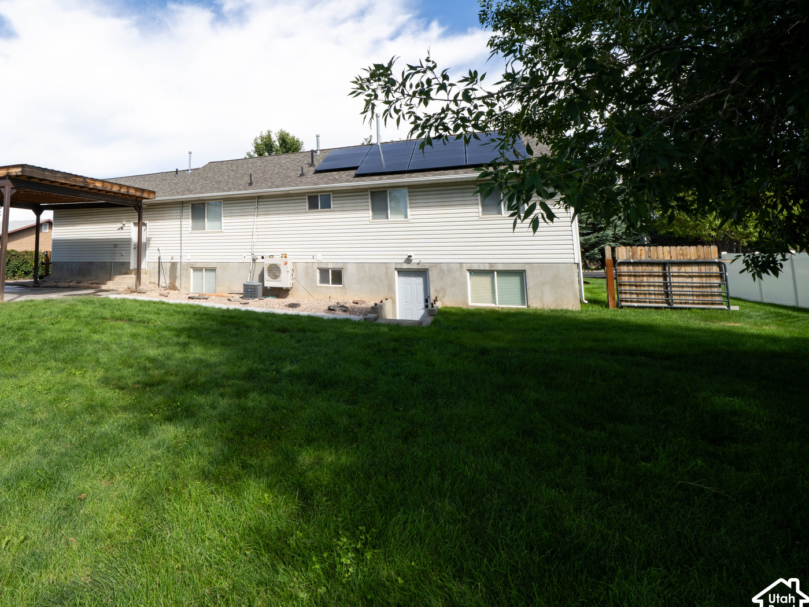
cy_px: 203
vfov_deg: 66.8
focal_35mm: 19
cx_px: 237
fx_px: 444
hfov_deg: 80.2
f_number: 11
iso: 160
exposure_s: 1/200
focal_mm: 12
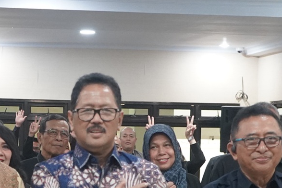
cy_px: 158
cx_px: 16
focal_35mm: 143
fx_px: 1120
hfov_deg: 14.2
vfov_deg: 9.6
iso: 6400
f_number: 4
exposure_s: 1/160
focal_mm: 37
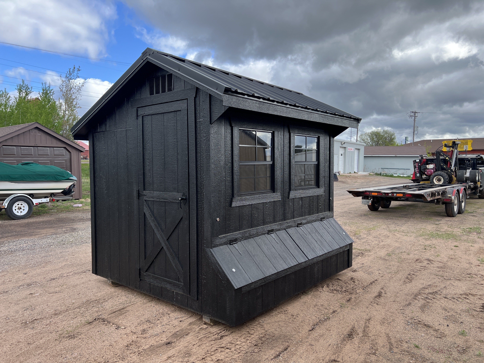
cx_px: 242
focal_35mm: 26
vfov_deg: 53.1
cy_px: 182
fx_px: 364
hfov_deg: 67.3
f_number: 1.5
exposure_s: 1/974
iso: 50
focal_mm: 5.7
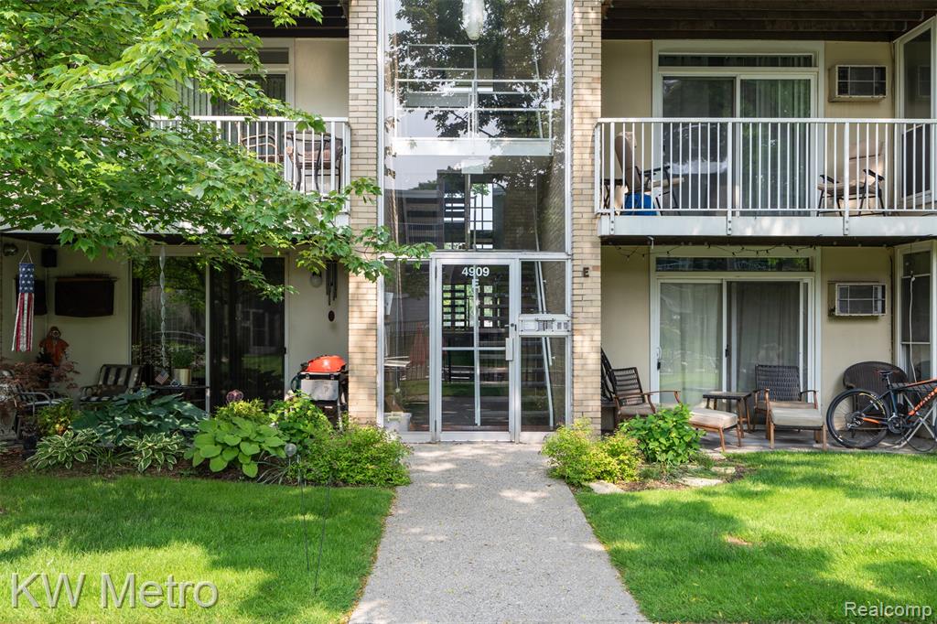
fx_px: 911
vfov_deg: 37.8
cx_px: 468
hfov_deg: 54.4
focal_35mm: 35
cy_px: 312
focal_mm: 35
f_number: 8
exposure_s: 1/15
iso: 100
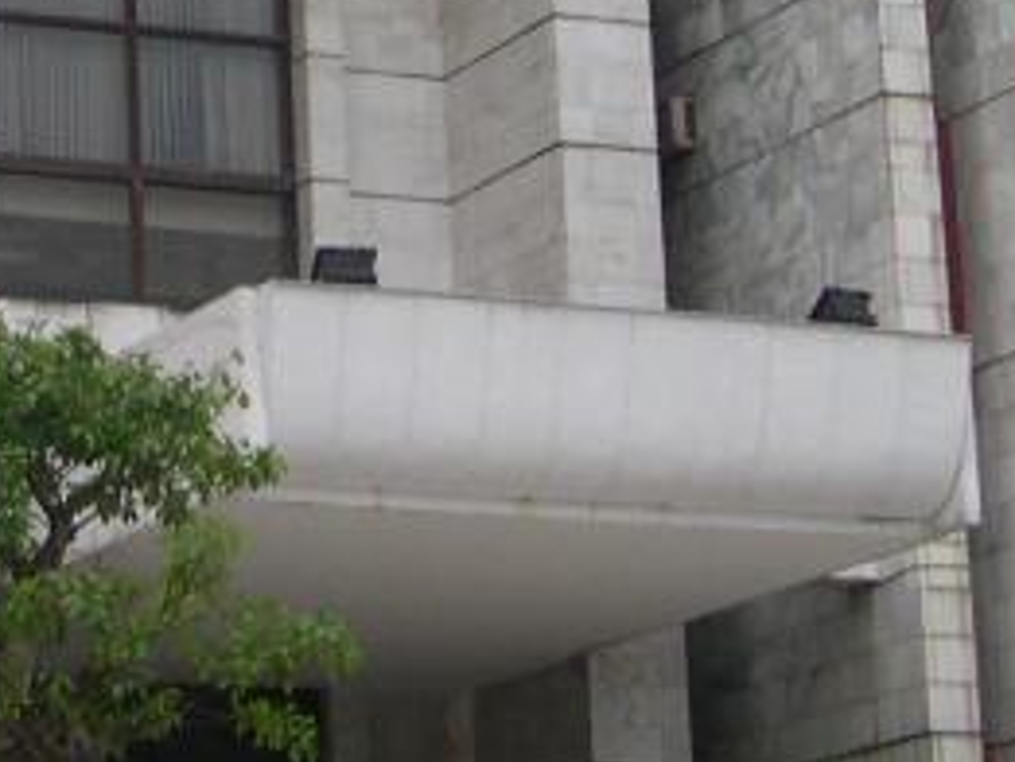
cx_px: 8
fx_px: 4371
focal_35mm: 149
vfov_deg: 9.8
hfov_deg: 13.1
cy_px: -152
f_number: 2.8
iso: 100
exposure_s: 1/63.9
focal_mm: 8
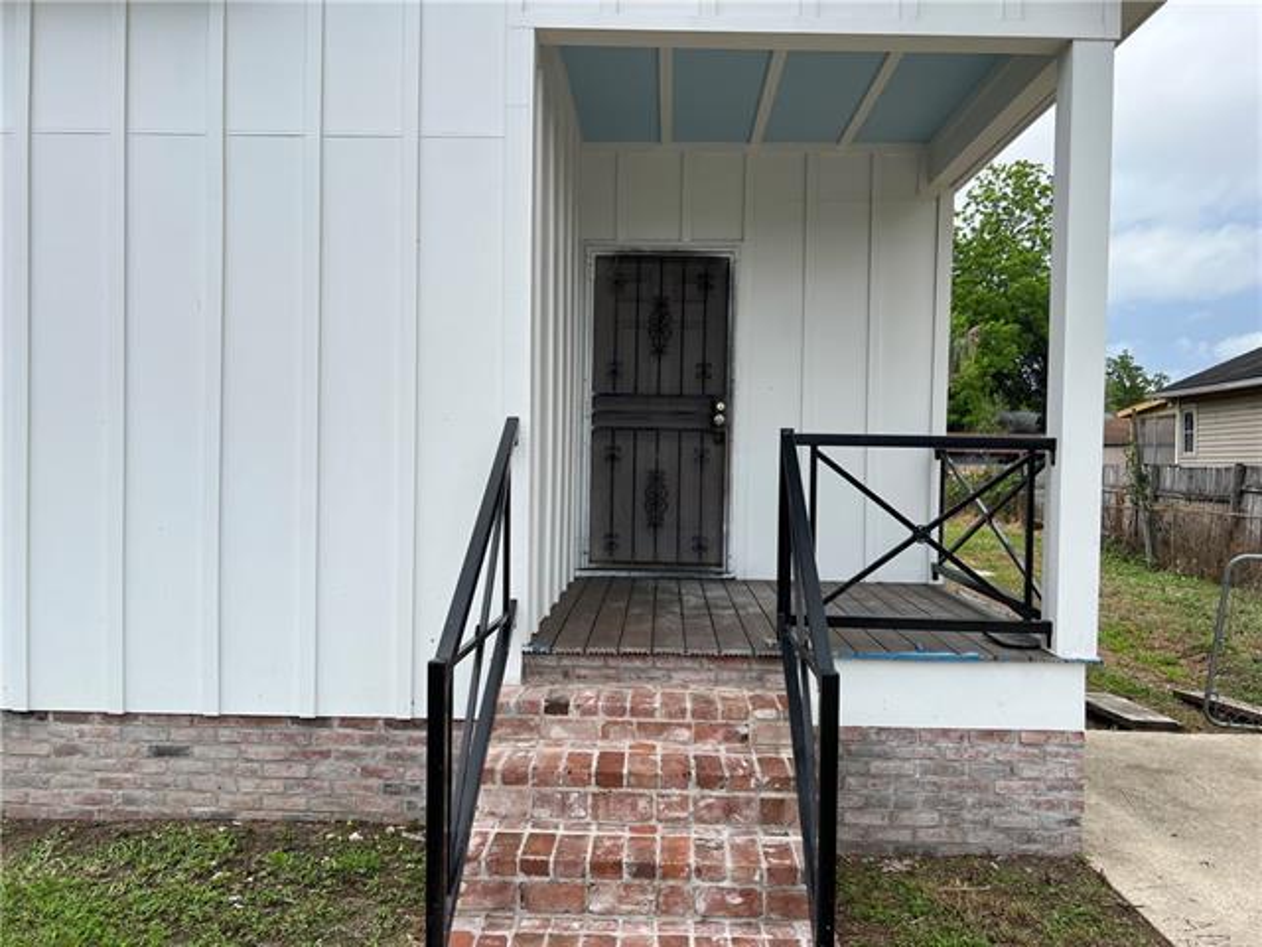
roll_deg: -1.2
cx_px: 631
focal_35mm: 26
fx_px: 948
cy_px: 474
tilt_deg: -1.1
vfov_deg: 53.1
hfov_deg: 67.3
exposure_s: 1/2695
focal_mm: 5.7
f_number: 1.5
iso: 50
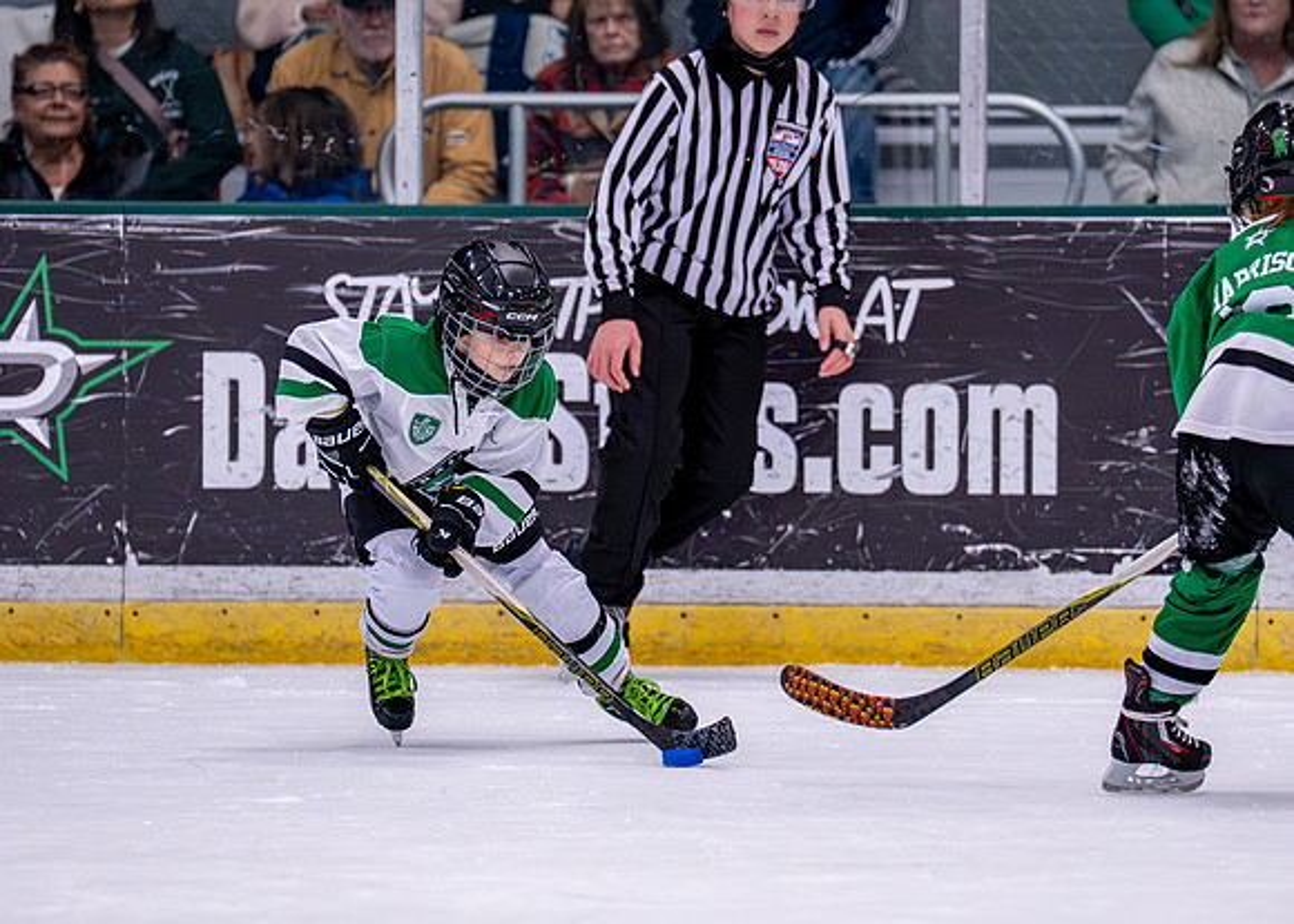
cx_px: 618
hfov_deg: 6.0
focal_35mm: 339
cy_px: 409
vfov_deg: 4.3
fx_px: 12438
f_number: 2.8
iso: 2500
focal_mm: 200
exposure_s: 1/1250
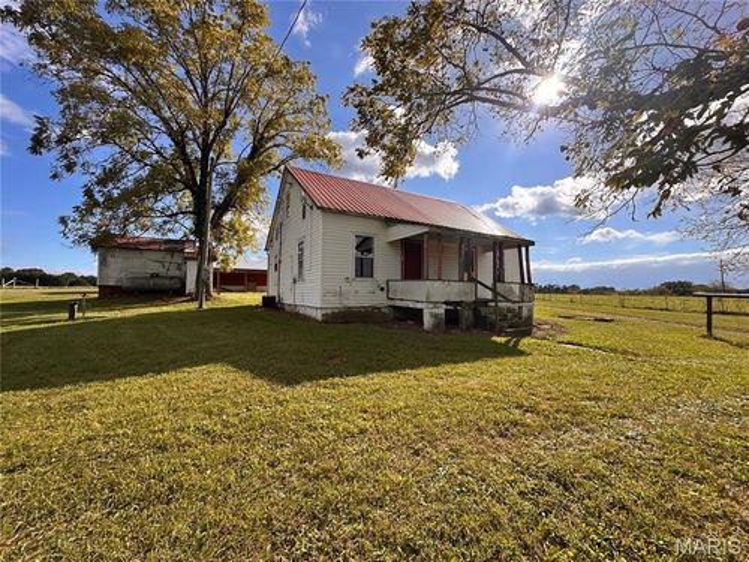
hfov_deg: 102.1
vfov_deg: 85.7
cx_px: 374
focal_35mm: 14
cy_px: 281
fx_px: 303
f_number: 2.2
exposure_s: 1/1825
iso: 50
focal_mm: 2.22
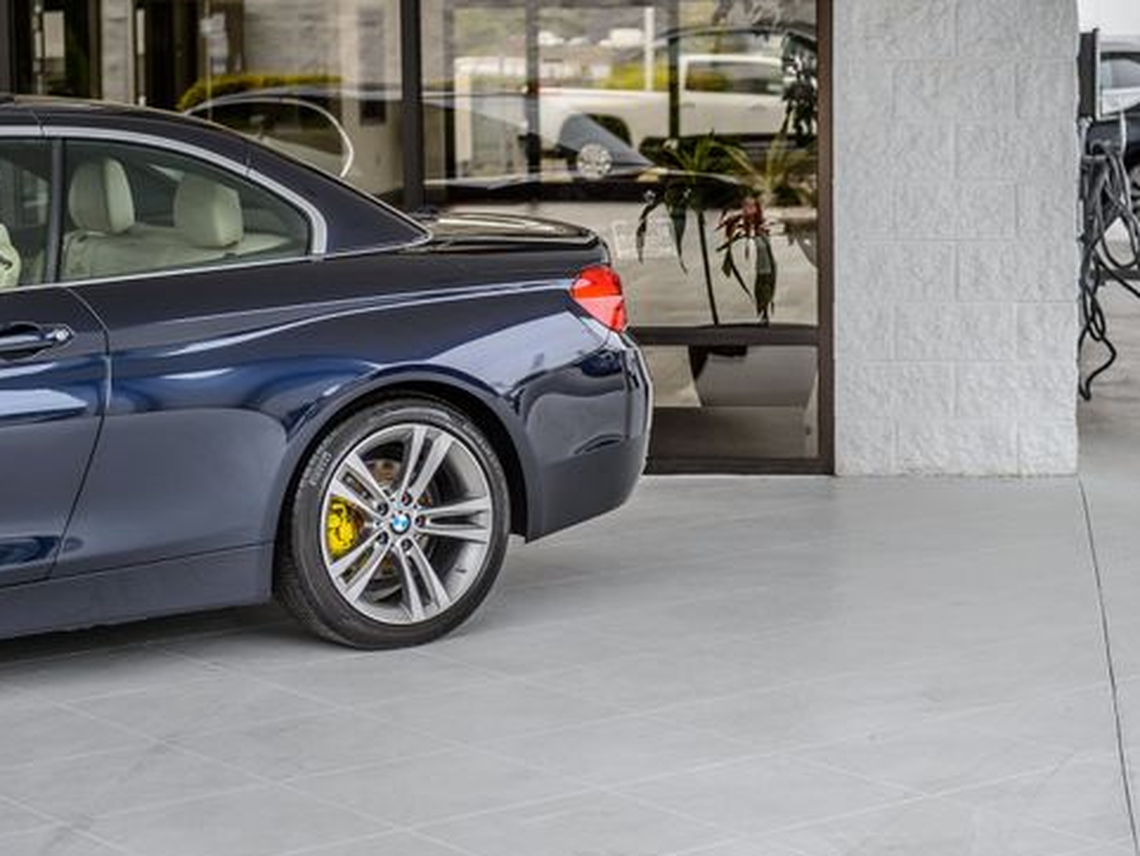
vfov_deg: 16.4
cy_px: 428
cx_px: 733
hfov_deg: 21.7
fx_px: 2965
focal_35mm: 90
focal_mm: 70
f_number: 4
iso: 100
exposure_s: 1/250
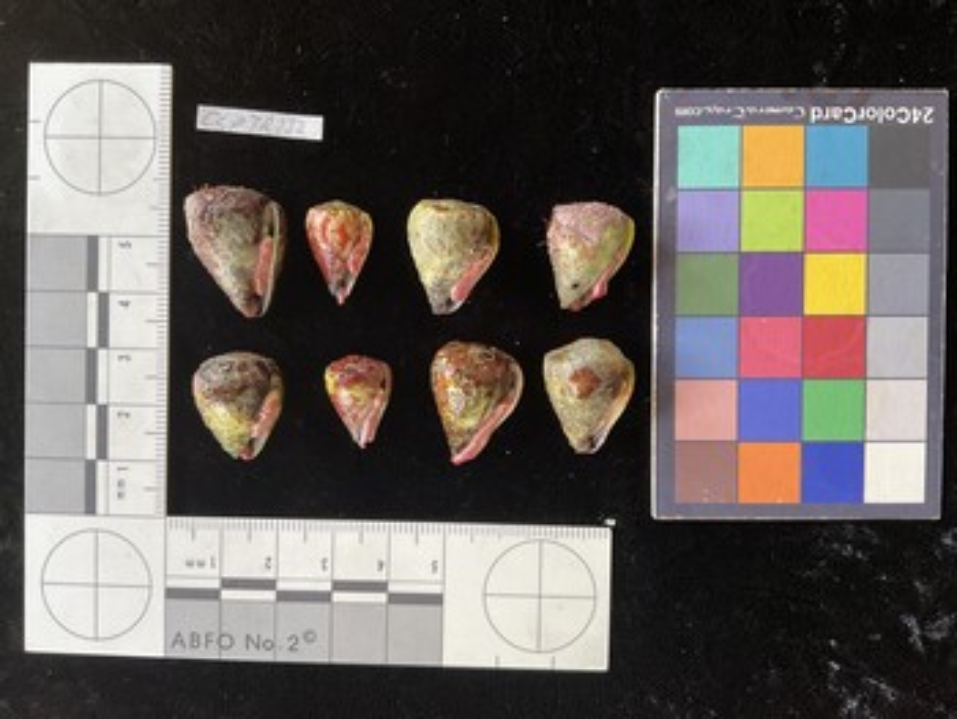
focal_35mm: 29
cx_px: 478
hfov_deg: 61.6
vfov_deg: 48.3
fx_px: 802
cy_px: 360
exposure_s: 1/60
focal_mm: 3
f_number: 1.8
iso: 64
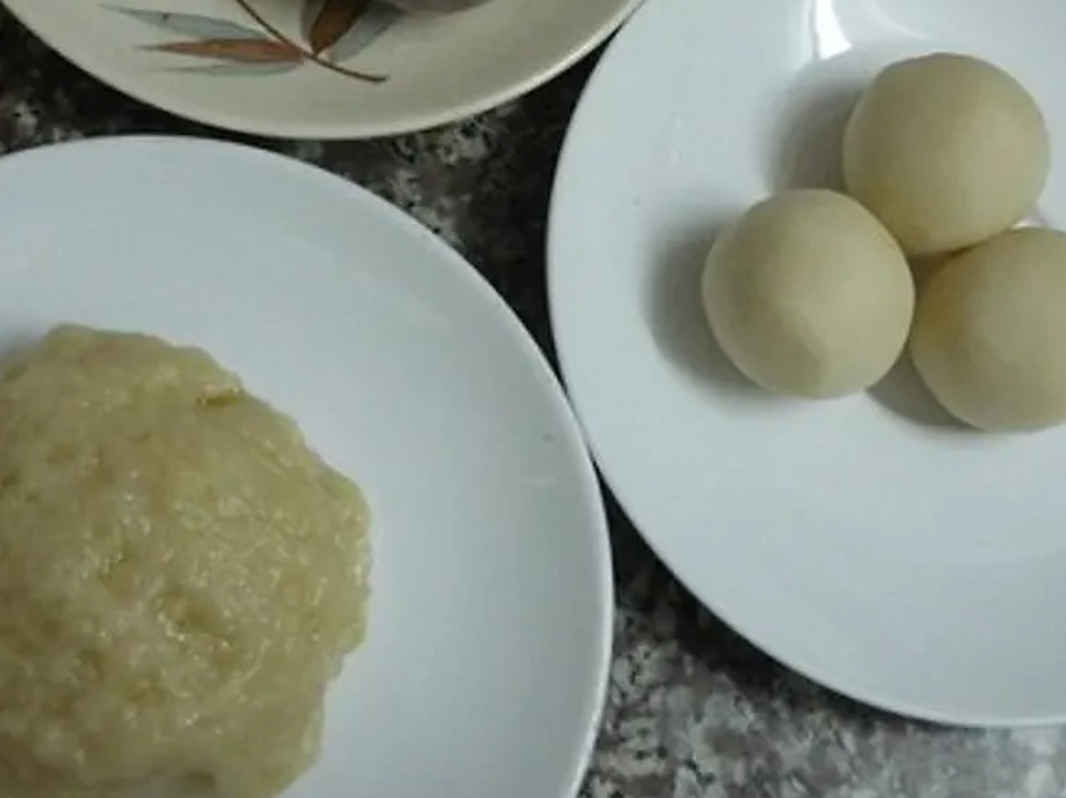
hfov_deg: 34.9
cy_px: 149
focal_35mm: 55
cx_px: 496
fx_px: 1692
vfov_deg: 26.0
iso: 400
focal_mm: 5.5
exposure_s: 1/30
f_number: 2.8
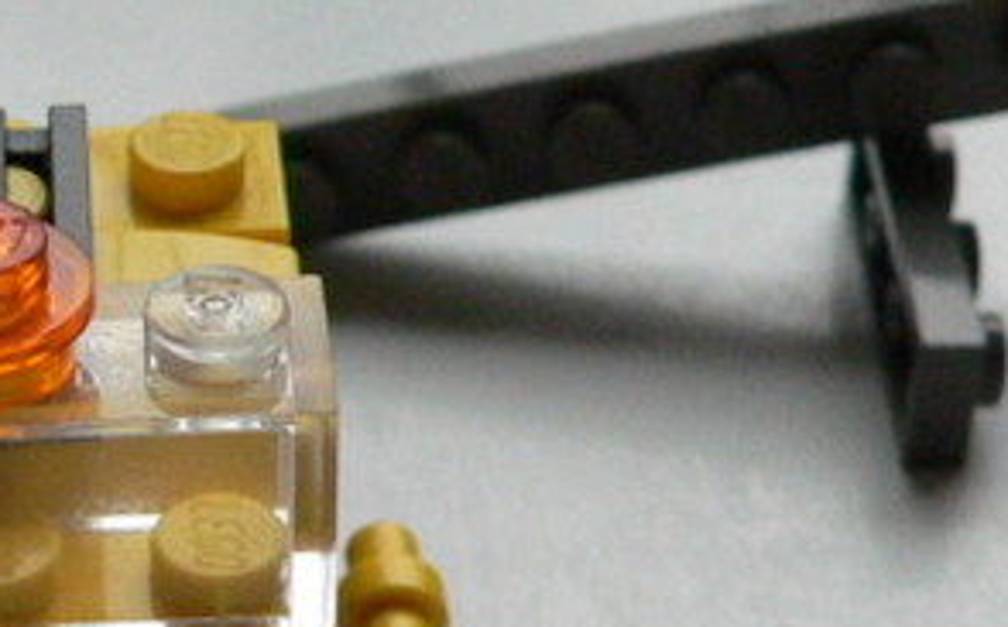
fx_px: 3210
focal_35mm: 117
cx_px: -10
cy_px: 684
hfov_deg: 17.4
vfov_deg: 11.0
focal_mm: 6
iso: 400
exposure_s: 1/160
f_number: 4
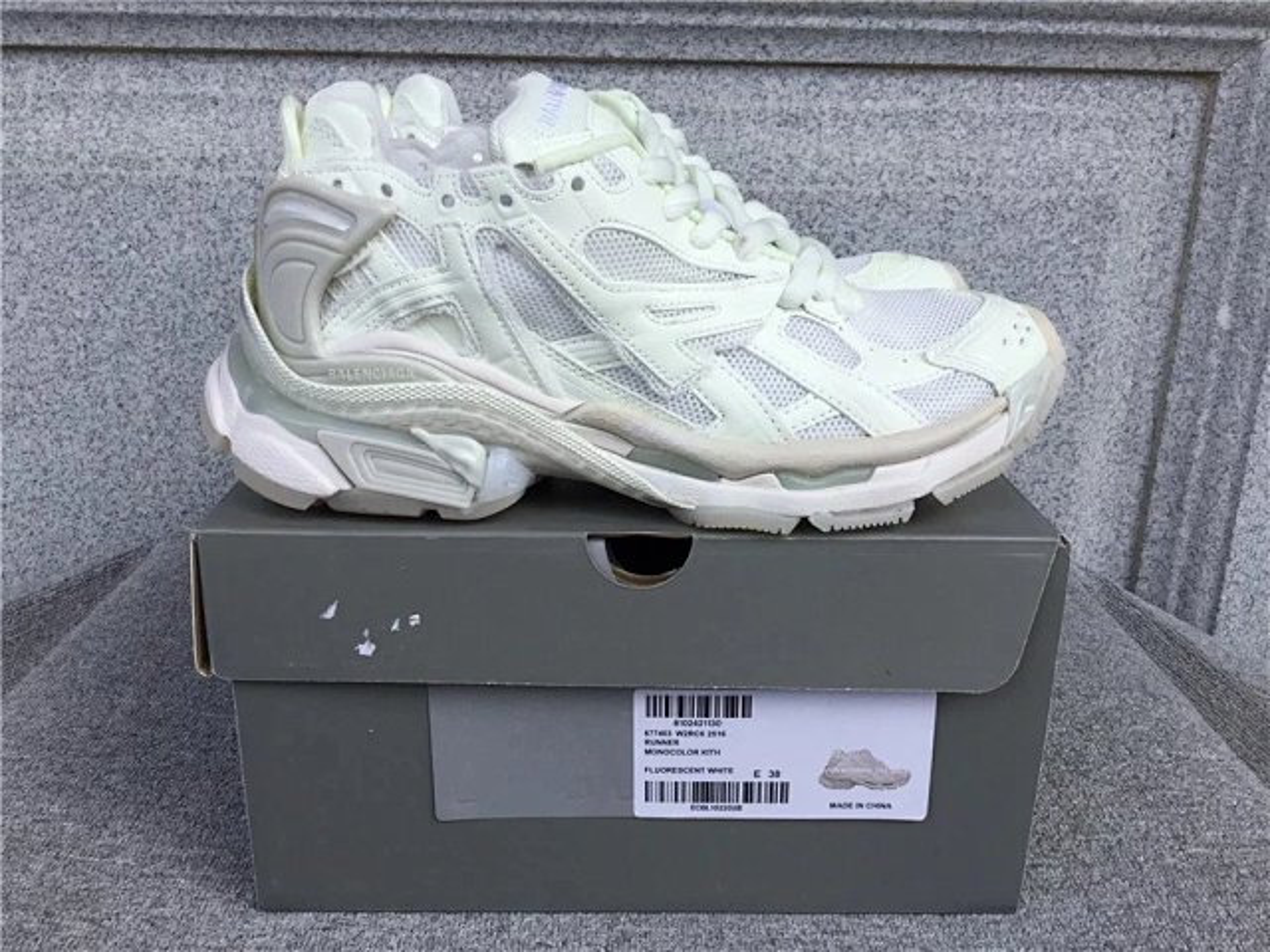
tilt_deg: -18.3
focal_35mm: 31
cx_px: 635
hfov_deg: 58.4
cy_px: 476
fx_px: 1137
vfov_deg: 45.4
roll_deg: -0.8
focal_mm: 3.3
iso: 25
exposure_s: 1/491
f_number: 2.4
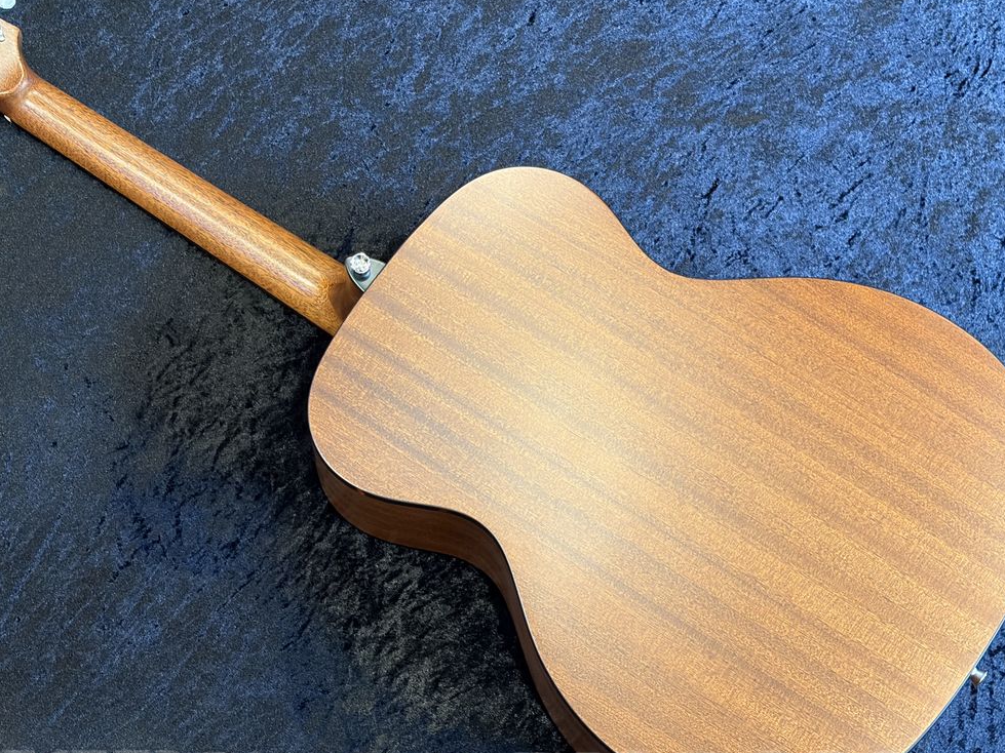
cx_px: 441
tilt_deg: -67.5
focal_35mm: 68
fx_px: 1974
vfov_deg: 21.6
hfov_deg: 28.5
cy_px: 390
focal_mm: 5.96
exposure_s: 1/40
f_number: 1.6
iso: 200
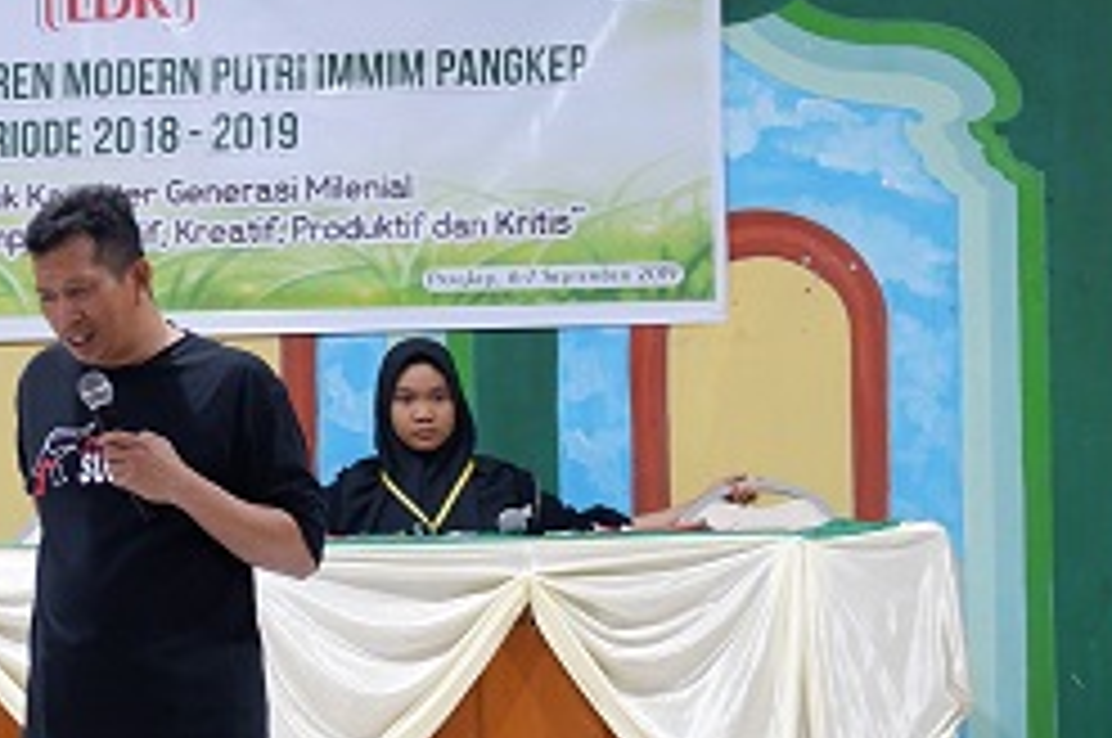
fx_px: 5306
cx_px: 81
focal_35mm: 172
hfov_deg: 11.9
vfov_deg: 8.0
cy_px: 461
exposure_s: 1/52
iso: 1600
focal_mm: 35
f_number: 2
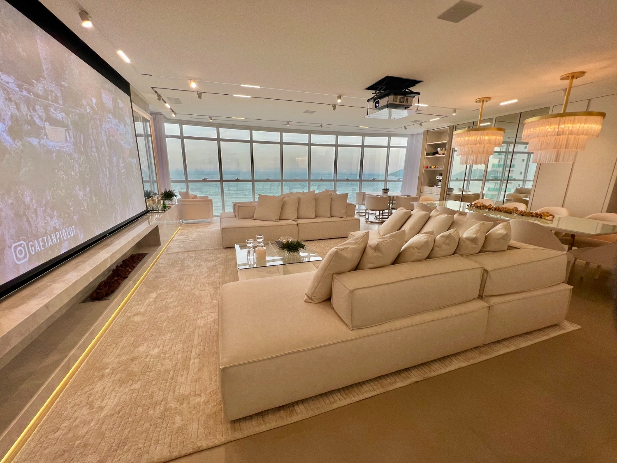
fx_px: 232
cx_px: 308
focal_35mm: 13
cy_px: 232
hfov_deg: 106.2
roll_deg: -1.1
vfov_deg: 89.9
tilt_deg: -15.0
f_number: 1.8
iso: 32
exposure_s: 1/124
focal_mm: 1.57
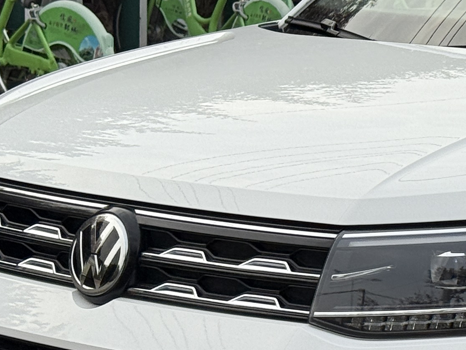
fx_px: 2329
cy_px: 281
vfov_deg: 8.6
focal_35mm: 173
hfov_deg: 11.1
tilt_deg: -9.5
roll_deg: +0.1
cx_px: 647
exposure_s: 1/1980
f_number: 1.78
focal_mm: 6.76
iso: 64
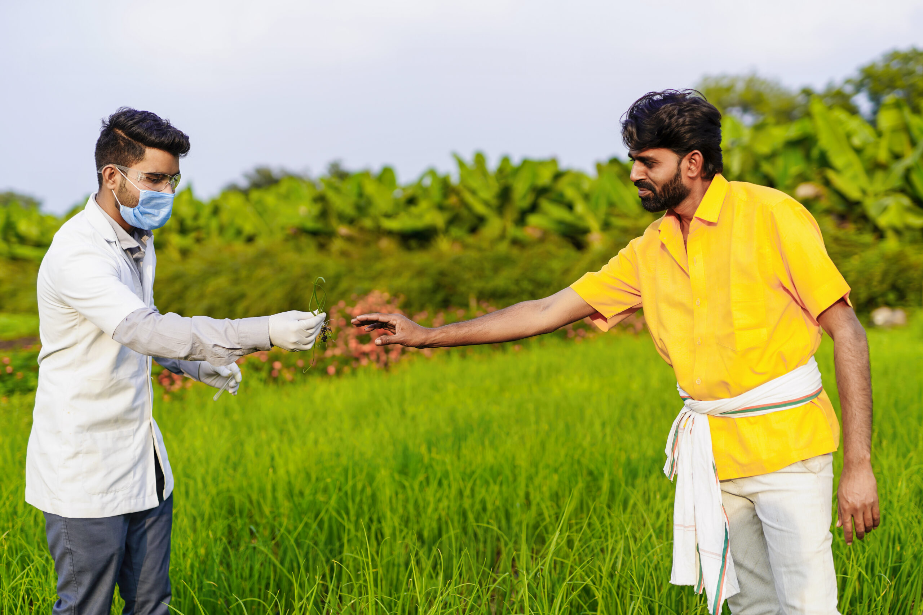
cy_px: 308
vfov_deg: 27.0
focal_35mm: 50
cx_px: 462
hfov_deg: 39.6
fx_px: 1282
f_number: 2
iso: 100
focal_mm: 50
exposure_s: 1/1250
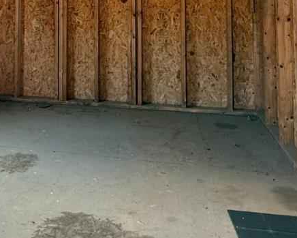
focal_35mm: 47
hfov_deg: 38.7
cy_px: -45
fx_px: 413
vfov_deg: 28.2
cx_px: 81
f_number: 2.2
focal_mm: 2.22
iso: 200
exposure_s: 1/99
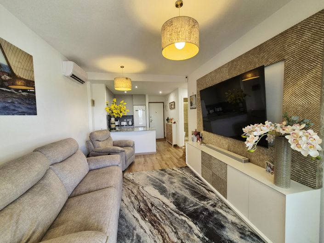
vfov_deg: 89.9
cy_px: 122
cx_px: 162
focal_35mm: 13
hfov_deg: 106.2
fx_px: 122
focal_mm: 2.2
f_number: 2.2
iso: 160
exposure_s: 1/100
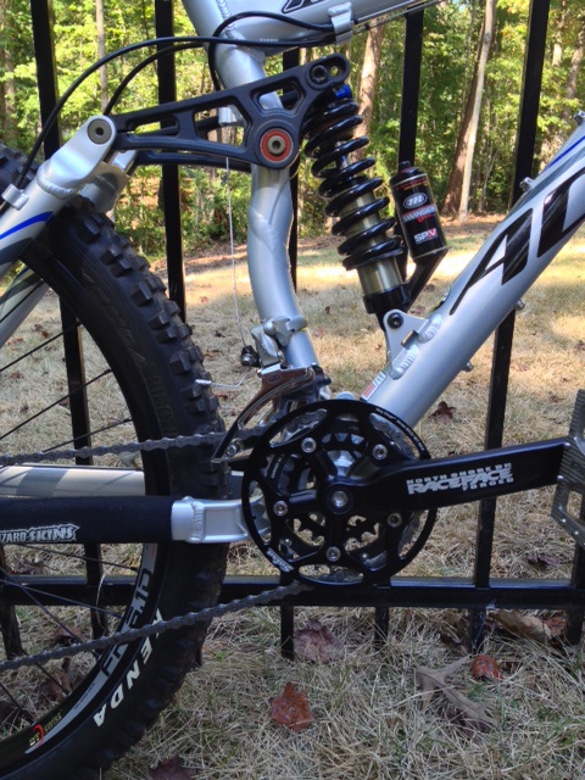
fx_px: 789
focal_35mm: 35
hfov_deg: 40.7
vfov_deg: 52.6
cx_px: 292
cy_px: 390
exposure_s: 1/60
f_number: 2.4
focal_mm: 4.28
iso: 64
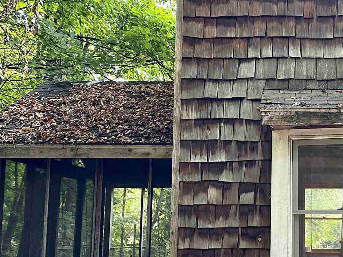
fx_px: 654
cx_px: 292
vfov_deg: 22.2
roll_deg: -0.5
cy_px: 156
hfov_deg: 28.5
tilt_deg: +6.9
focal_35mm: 66
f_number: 1.78
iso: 250
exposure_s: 1/84
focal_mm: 6.86
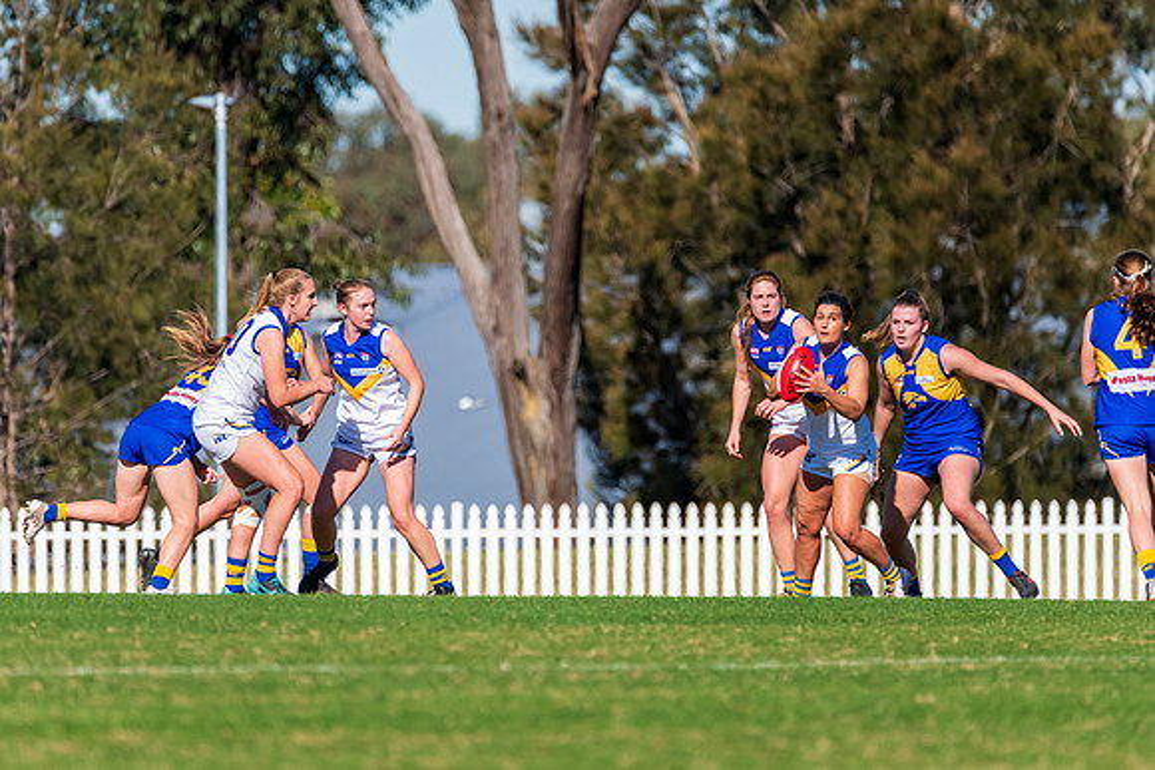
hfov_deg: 3.3
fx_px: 20200
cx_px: 550
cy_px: 368
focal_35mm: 630
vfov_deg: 2.2
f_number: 9
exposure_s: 1/2000
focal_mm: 600
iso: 800
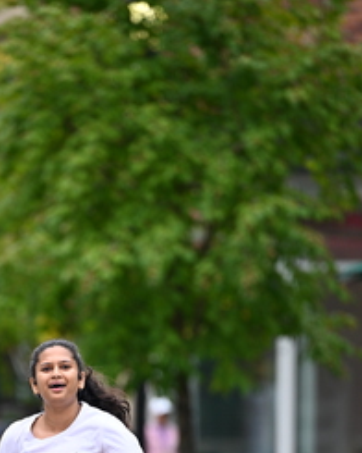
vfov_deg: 4.6
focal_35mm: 422
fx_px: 5652
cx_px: 62
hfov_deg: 3.7
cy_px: 407
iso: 400
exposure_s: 1/1250
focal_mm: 200
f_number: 2.8
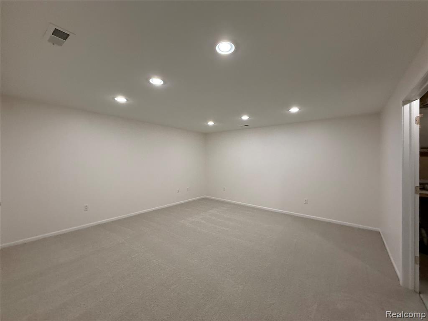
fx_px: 173
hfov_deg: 102.1
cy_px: 160
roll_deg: -0.2
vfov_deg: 85.7
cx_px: 214
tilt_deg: +1.2
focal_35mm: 14
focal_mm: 2.22
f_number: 2.2
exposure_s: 1/120
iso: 400
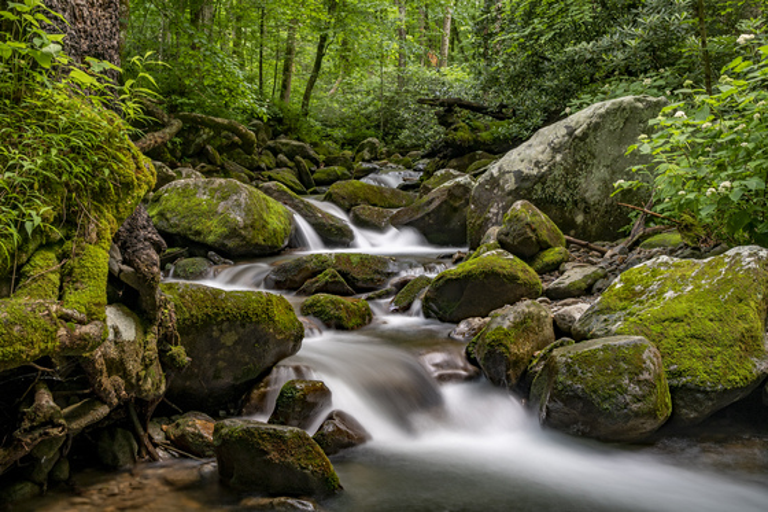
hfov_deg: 51.9
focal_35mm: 37
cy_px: 256
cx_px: 384
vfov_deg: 35.9
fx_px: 789
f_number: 5
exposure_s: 5
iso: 100
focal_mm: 25.1
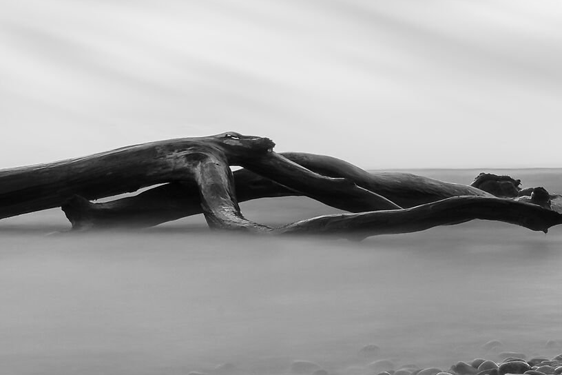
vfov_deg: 13.2
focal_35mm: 103
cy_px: 74
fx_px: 1608
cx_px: 215
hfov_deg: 19.8
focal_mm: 35
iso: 100
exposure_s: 30
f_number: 18
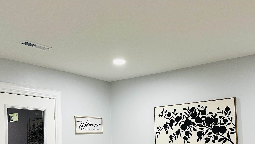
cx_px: 132
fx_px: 325
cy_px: 133
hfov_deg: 42.9
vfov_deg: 24.1
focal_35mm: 48
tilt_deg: +1.6
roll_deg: +1.7
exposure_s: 1/60
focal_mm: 6.86
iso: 160
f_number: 1.78
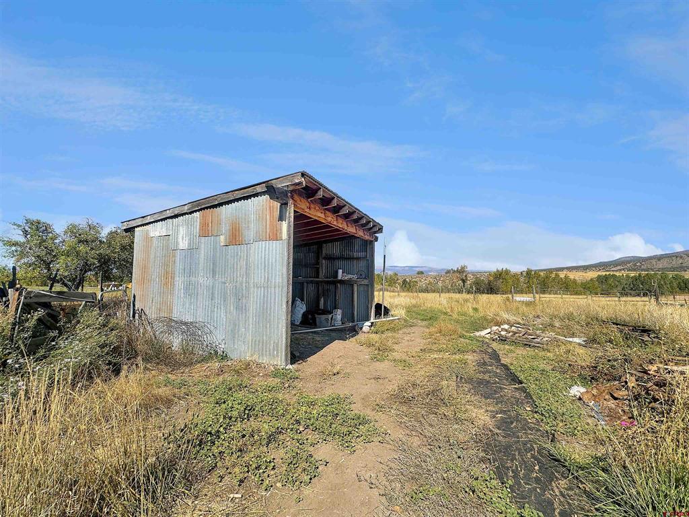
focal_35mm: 14
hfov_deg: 102.1
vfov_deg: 85.7
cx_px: 344
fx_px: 279
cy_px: 258
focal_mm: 2.22
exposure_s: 1/3610
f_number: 2.2
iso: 50
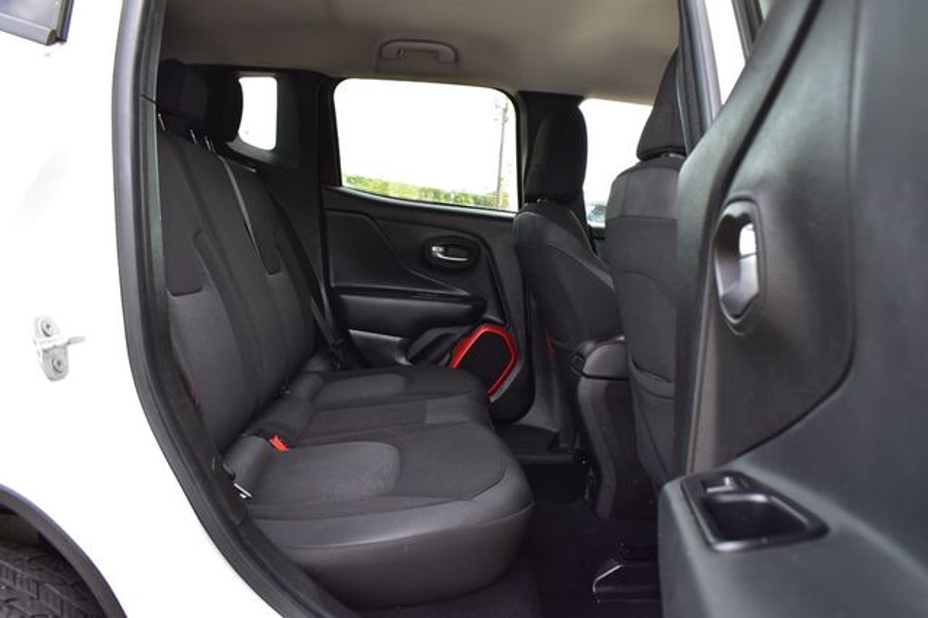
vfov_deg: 47.9
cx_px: 464
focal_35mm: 27
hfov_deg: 67.4
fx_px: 696
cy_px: 309
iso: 400
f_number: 7.1
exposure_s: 1/40
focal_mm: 18
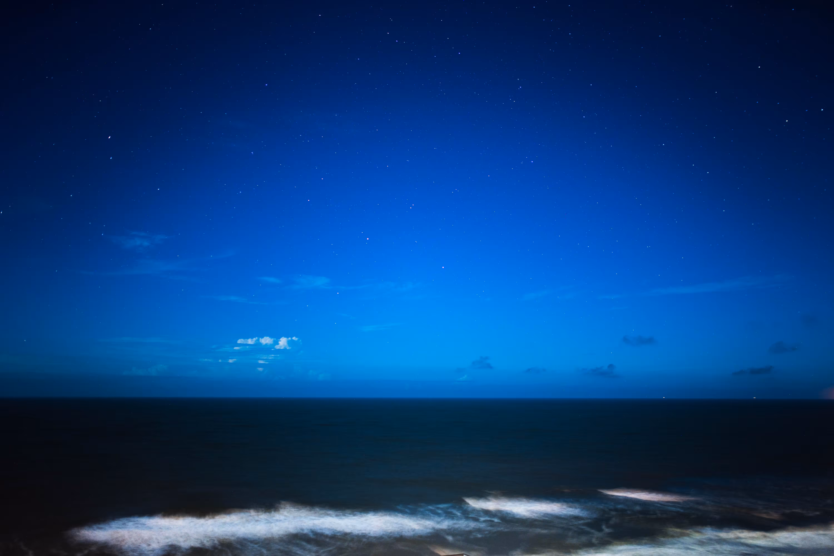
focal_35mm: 35
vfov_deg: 37.9
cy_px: 278
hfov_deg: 54.4
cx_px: 417
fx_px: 811
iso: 100
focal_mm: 35
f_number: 1.4
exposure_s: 8
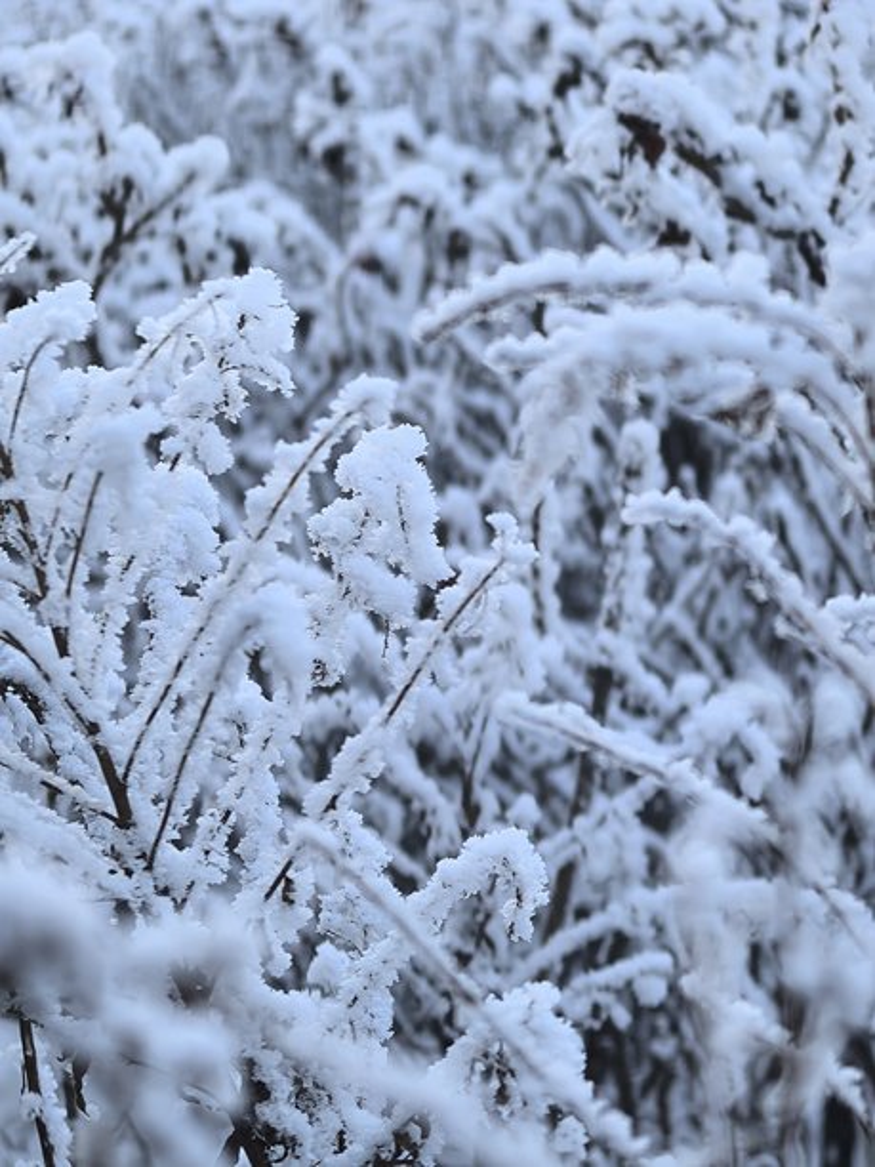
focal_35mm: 95
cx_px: 438
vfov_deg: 20.7
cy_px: 584
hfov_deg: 15.6
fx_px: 3202
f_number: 2.1
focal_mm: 15
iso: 80
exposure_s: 1/805
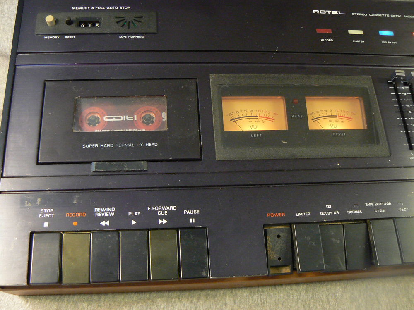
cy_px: 155
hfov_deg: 51.4
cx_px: 207
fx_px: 431
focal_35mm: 36
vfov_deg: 39.7
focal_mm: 6
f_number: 2.8
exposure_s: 1/4
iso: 200
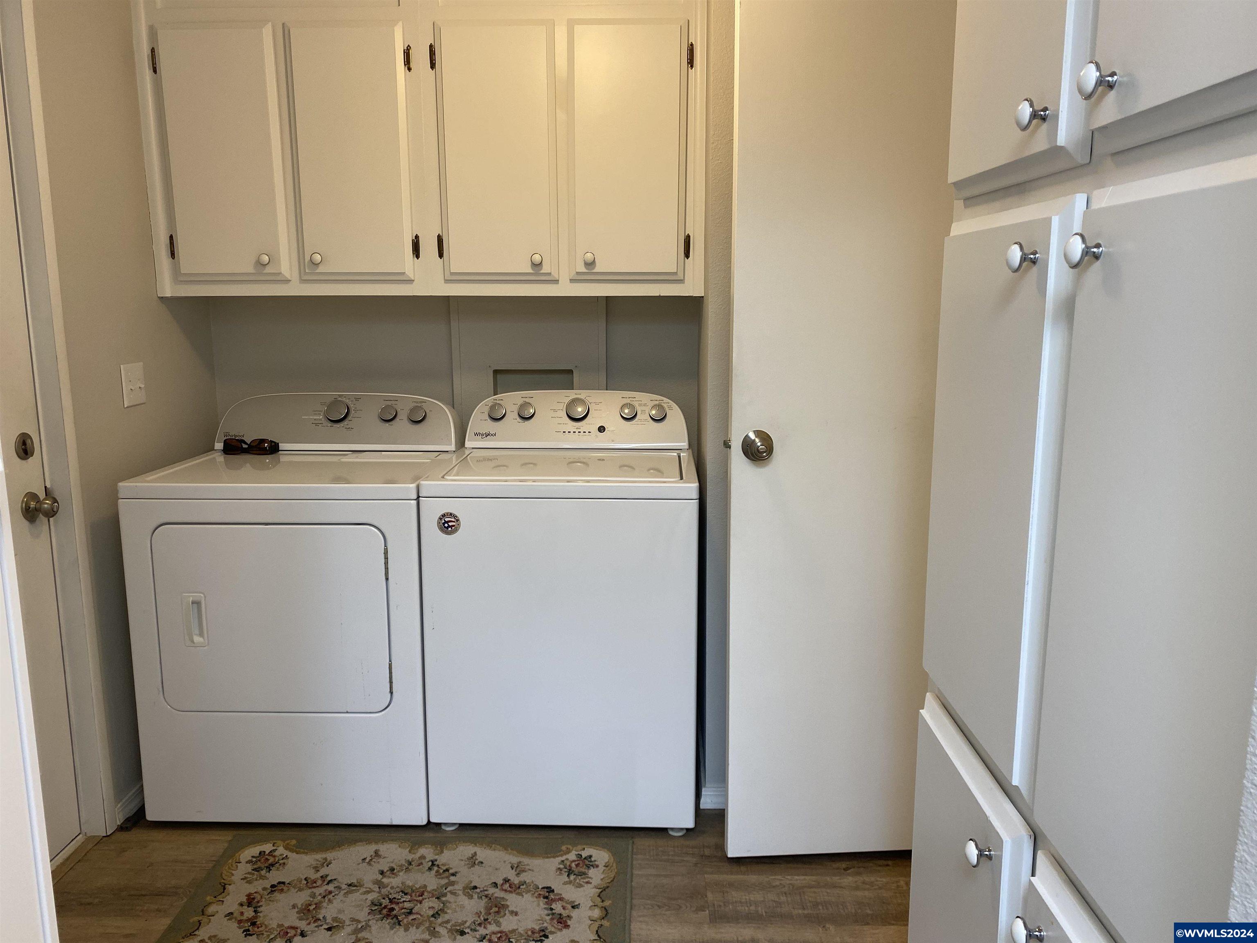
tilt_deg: -10.8
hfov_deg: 67.3
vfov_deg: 53.1
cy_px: 472
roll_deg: +0.5
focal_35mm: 26
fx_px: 944
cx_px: 628
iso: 80
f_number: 1.8
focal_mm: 4.25
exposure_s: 1/60
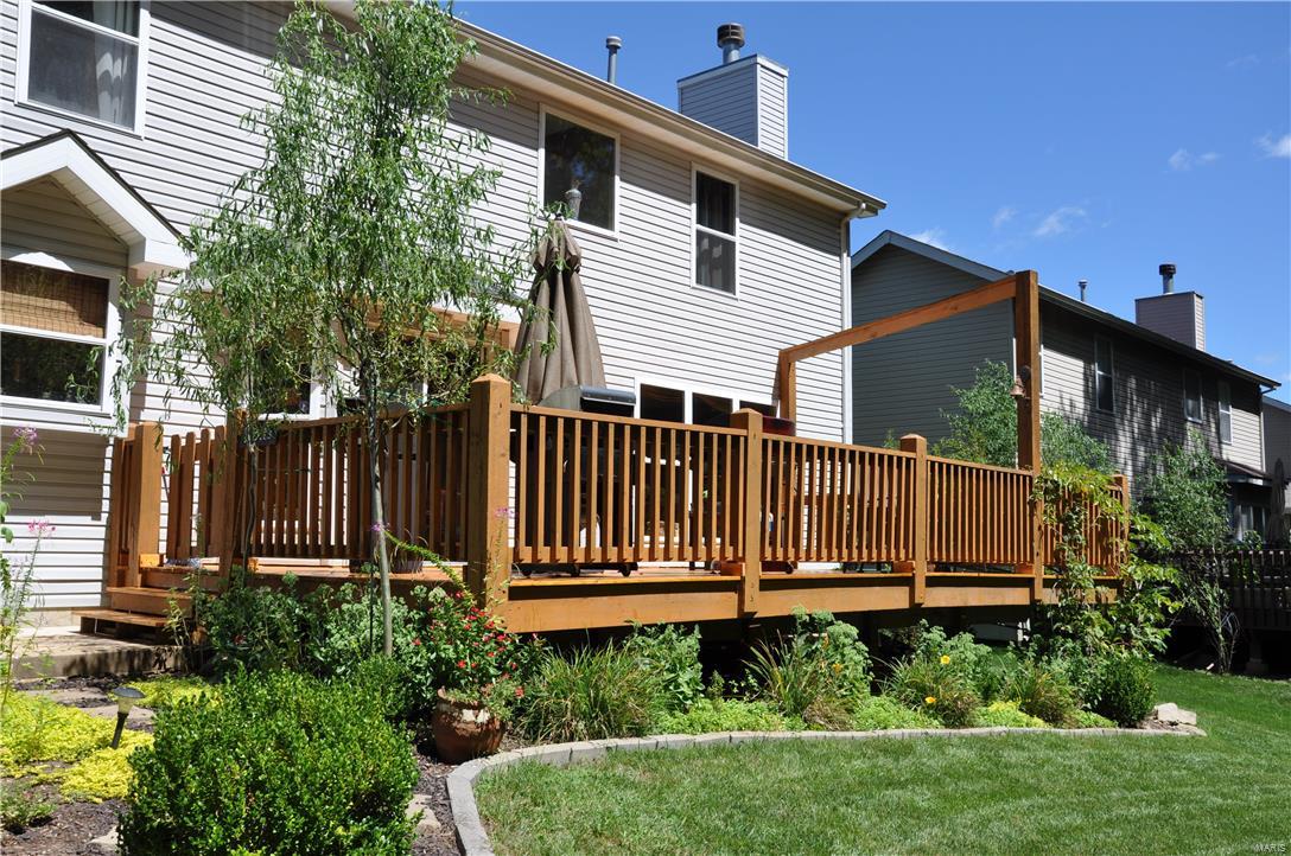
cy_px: 428
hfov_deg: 57.3
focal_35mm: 33
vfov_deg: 39.9
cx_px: 646
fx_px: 1182
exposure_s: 1/400
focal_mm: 22
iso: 200
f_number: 8
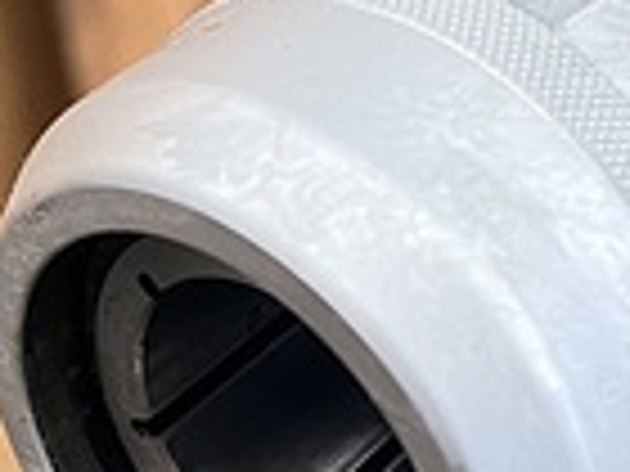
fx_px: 2166
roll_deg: -0.3
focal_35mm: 119
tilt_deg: -38.8
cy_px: 337
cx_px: 414
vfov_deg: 12.4
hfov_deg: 16.5
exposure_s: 1/60
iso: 400
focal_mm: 5.7
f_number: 1.5
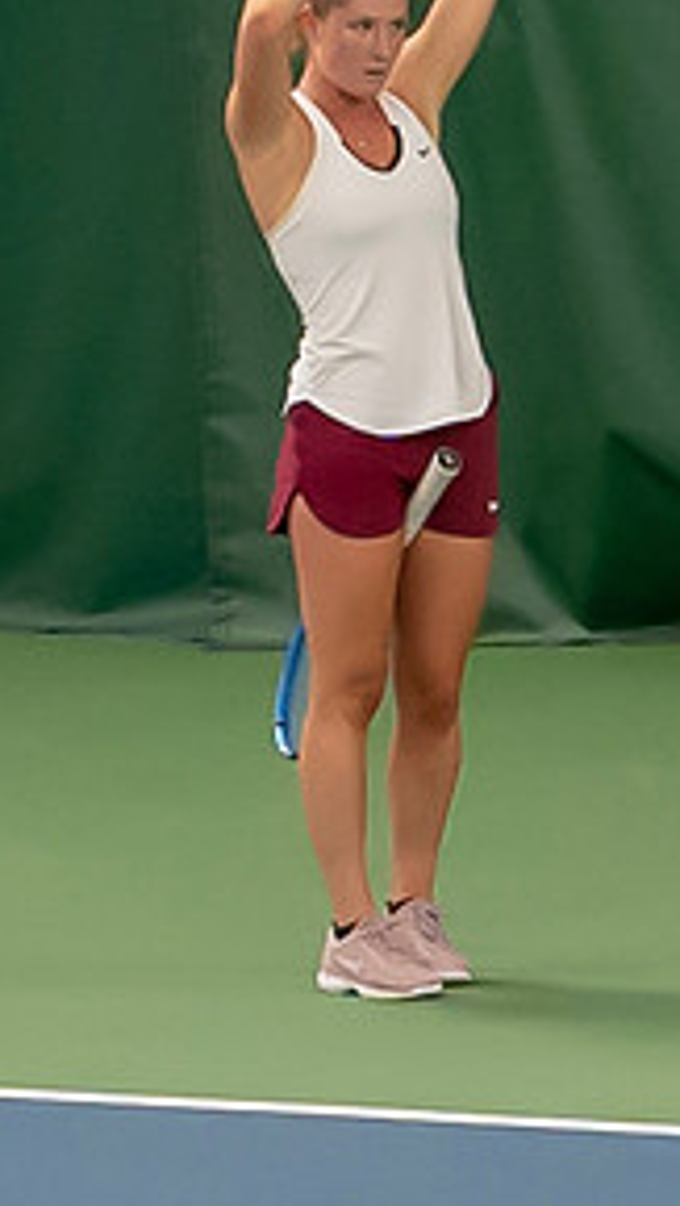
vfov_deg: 2.4
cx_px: 500
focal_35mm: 886
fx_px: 28343
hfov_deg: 1.4
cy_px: 433
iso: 1600
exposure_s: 1/250
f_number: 4.5
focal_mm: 75
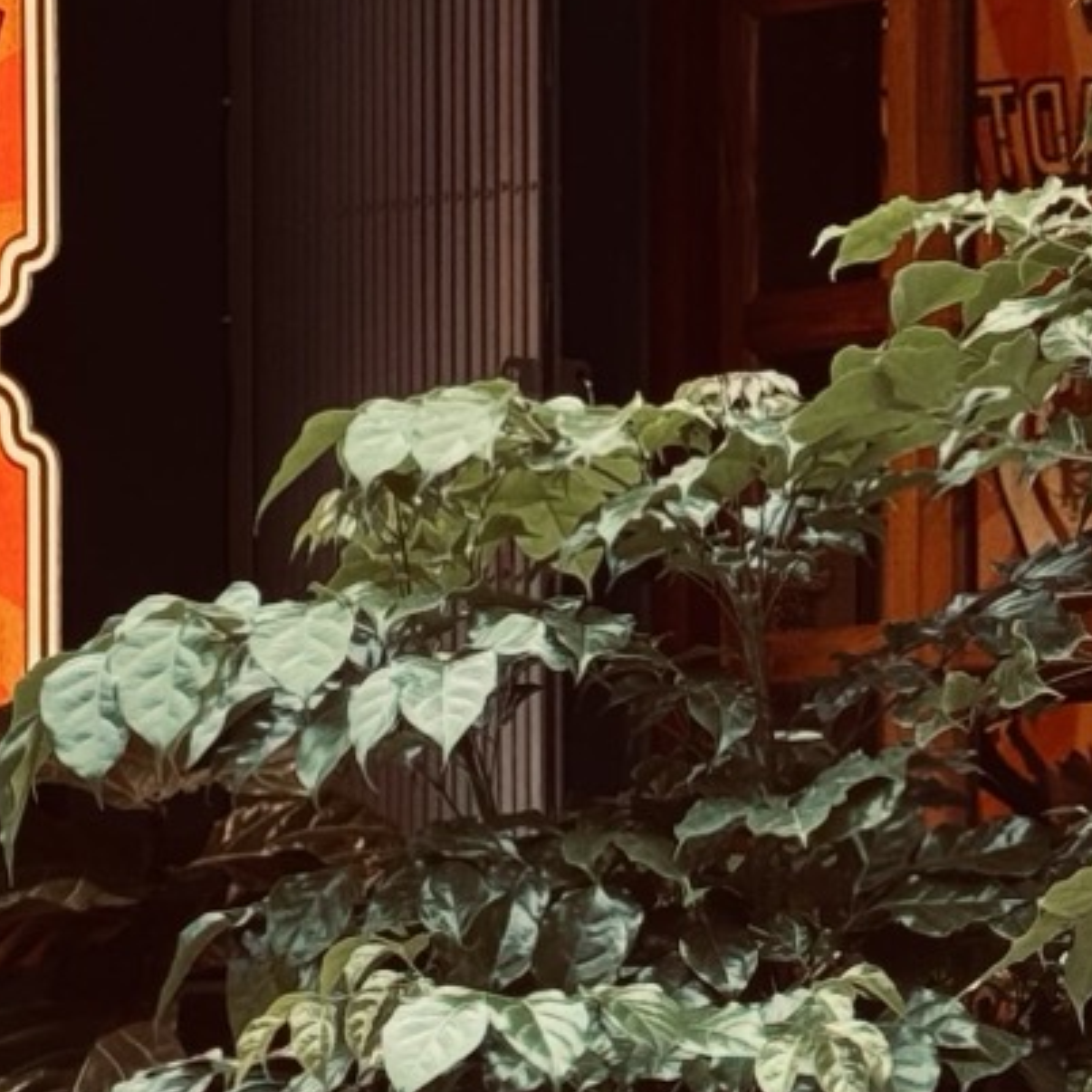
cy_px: 978
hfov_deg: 8.3
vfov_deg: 8.3
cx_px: 733
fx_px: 7531
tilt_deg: +1.9
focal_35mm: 211
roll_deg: -0.1
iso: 100
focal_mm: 6.76
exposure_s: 1/60
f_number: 1.78
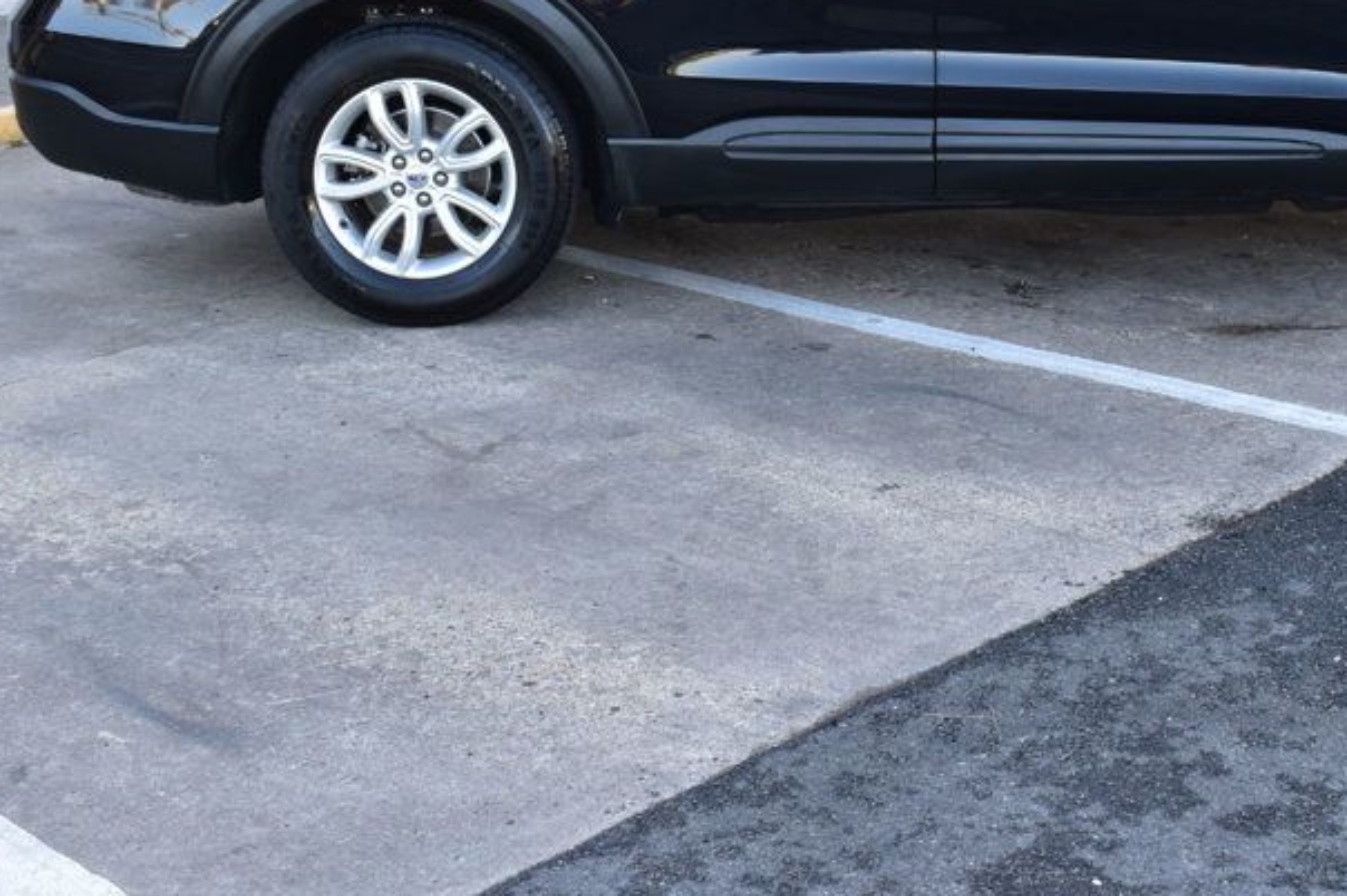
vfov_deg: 21.9
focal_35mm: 61
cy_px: 160
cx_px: 894
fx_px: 2281
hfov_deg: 32.6
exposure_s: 1/80
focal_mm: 24
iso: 400
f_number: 8
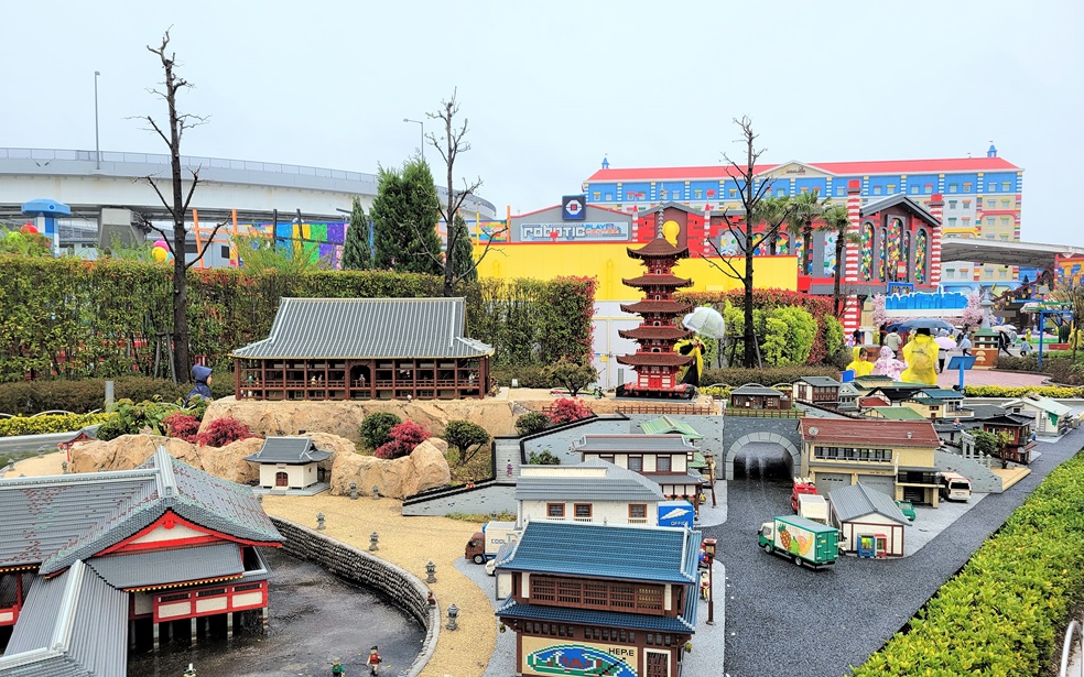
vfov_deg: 44.5
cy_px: 367
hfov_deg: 66.5
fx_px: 827
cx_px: 536
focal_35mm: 28
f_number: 1.8
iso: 40
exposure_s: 1/532
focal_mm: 5.4
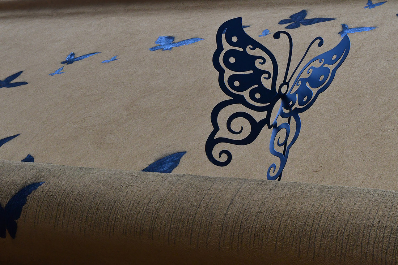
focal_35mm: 75
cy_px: 132
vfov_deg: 18.2
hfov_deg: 27.0
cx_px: 199
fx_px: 829
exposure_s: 1/80
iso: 1800
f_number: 16
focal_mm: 50
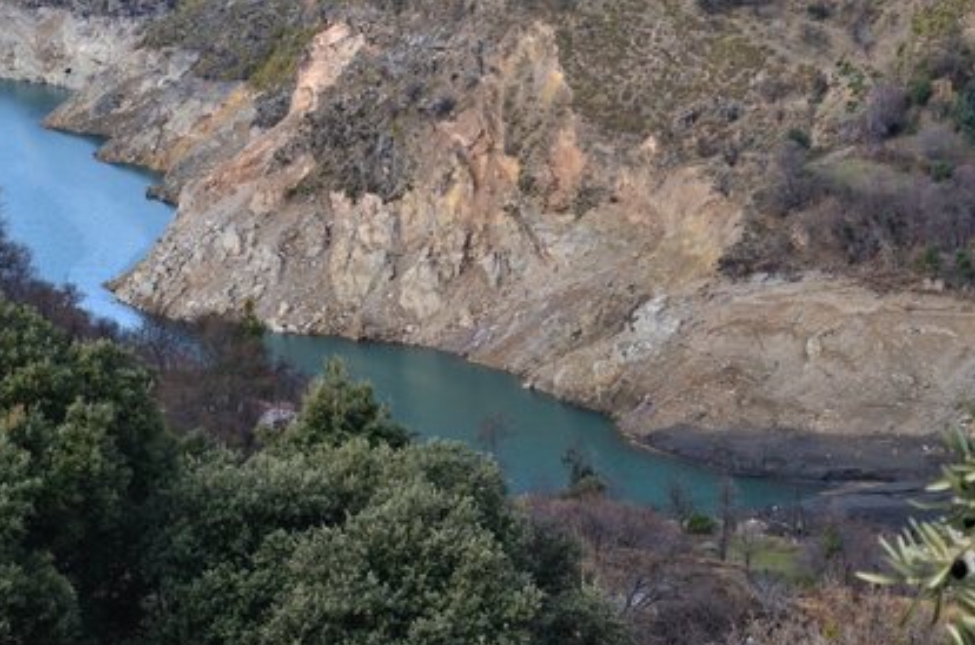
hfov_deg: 14.2
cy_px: 94
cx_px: 391
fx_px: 3918
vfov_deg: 9.4
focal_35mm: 145
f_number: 11
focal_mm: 50
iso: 400
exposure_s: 1/400
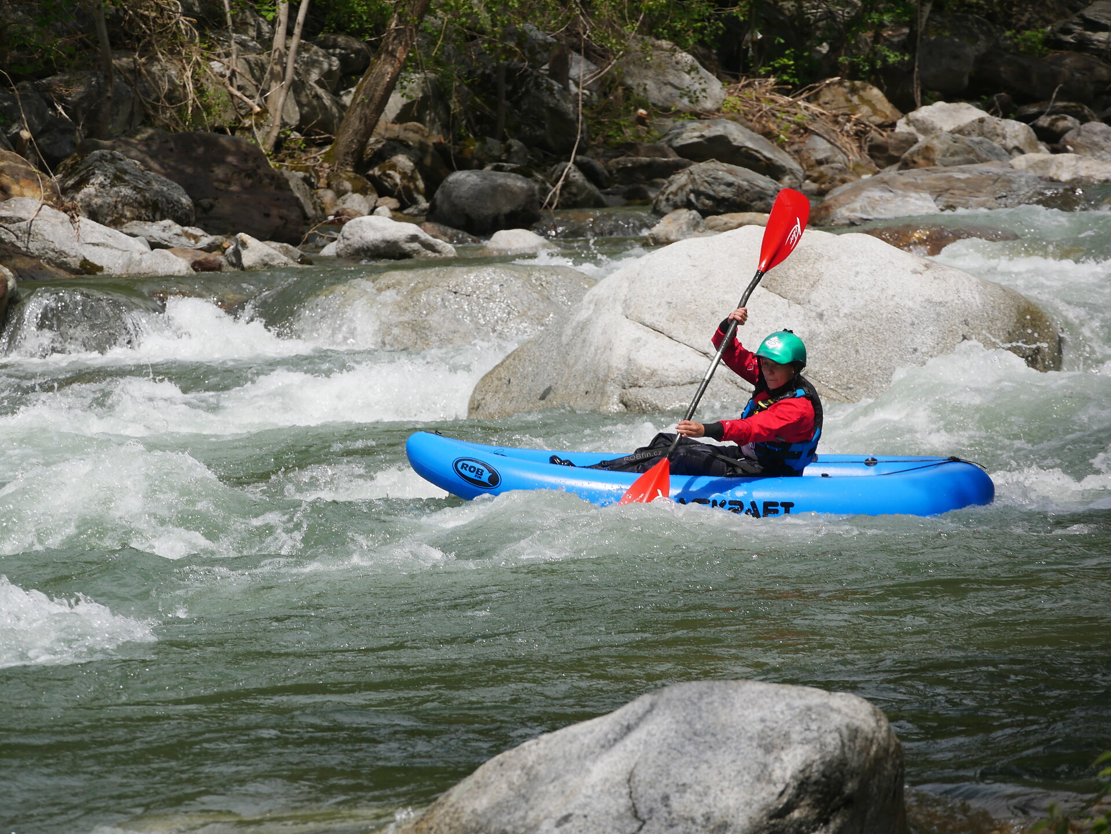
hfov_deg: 7.1
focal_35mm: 280
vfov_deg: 5.3
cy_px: 417
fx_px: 8991
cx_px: 556
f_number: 7.1
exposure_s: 1/800
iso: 200
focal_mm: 140
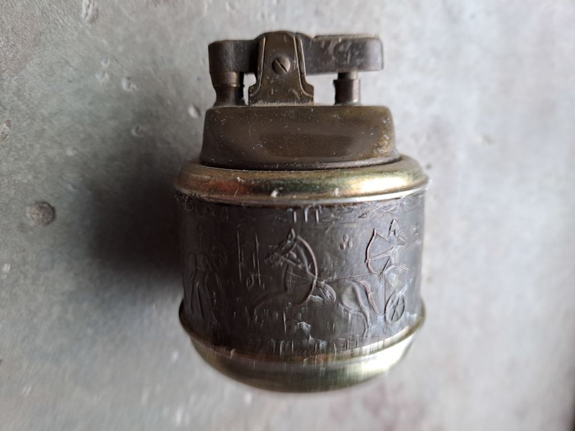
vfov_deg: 54.9
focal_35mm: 25
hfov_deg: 69.4
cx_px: 288
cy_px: 216
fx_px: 415
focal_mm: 4.65
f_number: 1.8
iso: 64
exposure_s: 1/50
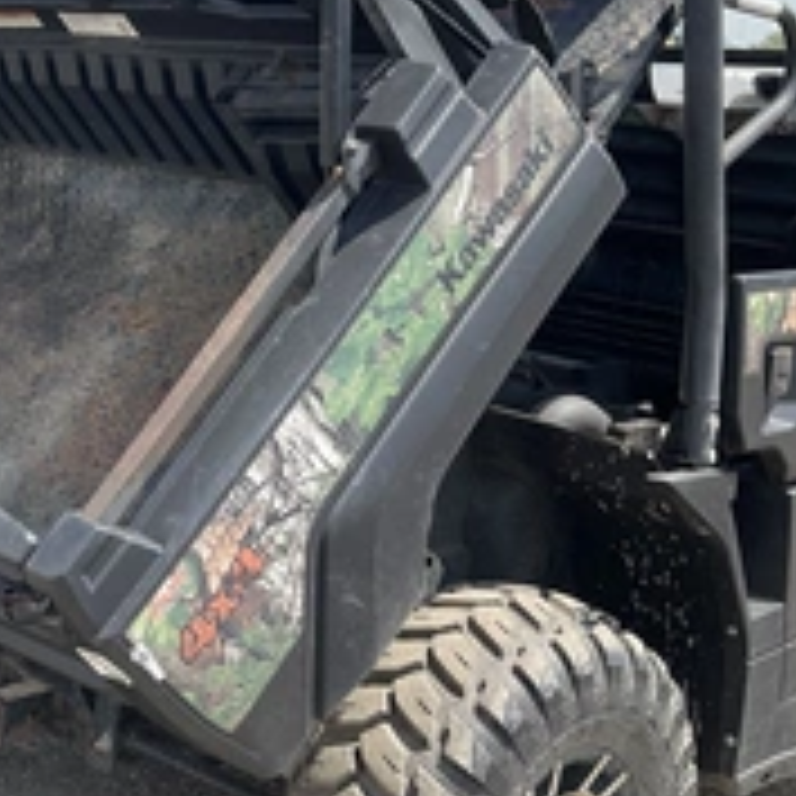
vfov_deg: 29.3
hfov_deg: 28.4
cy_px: 243
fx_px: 1509
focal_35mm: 58
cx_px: 72
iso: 25
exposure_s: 1/912
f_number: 1.8
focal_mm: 3
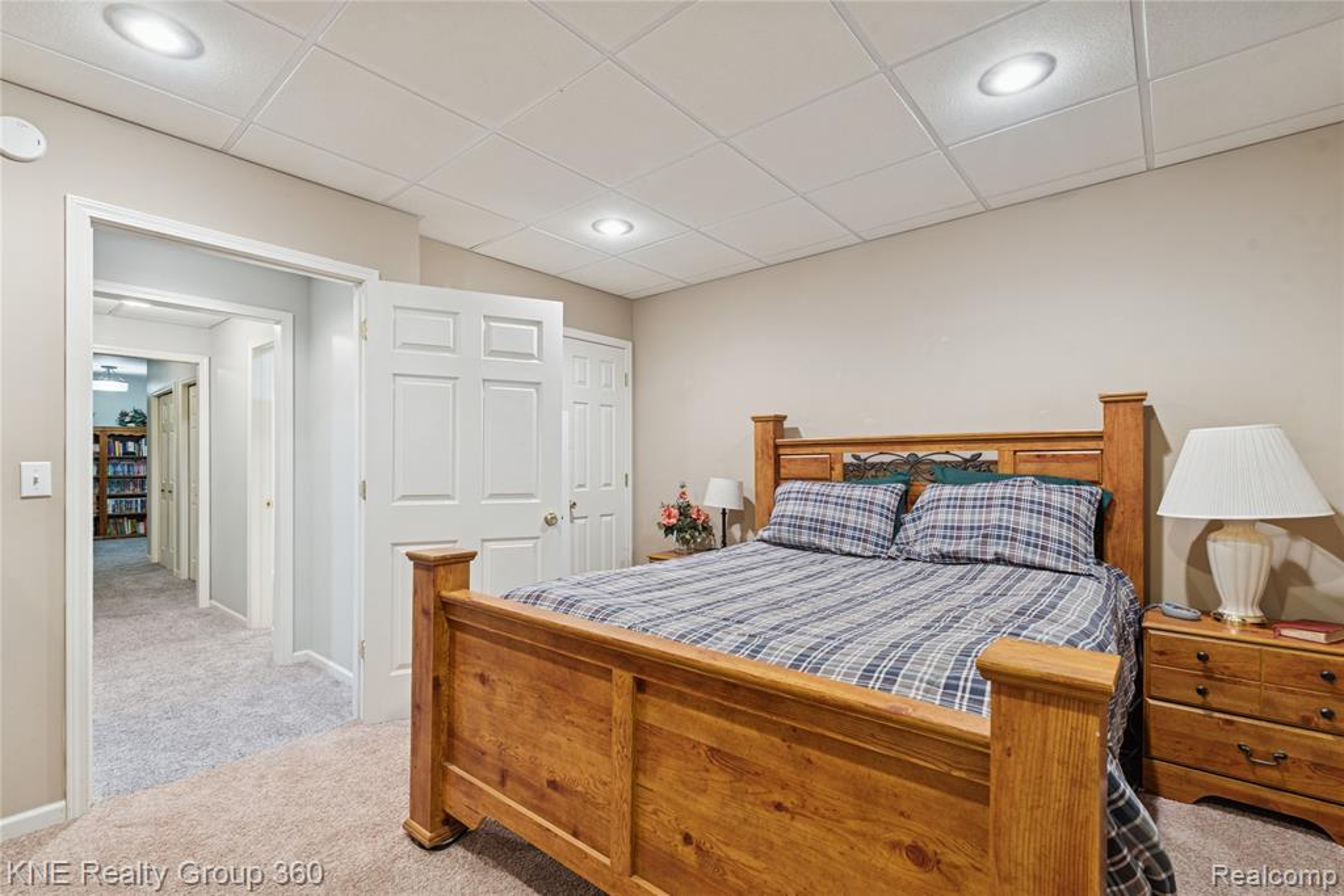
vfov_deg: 77.3
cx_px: 672
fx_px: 560
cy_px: 448
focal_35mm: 15
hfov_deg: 100.4
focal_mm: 15
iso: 400
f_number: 8
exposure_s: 1/4
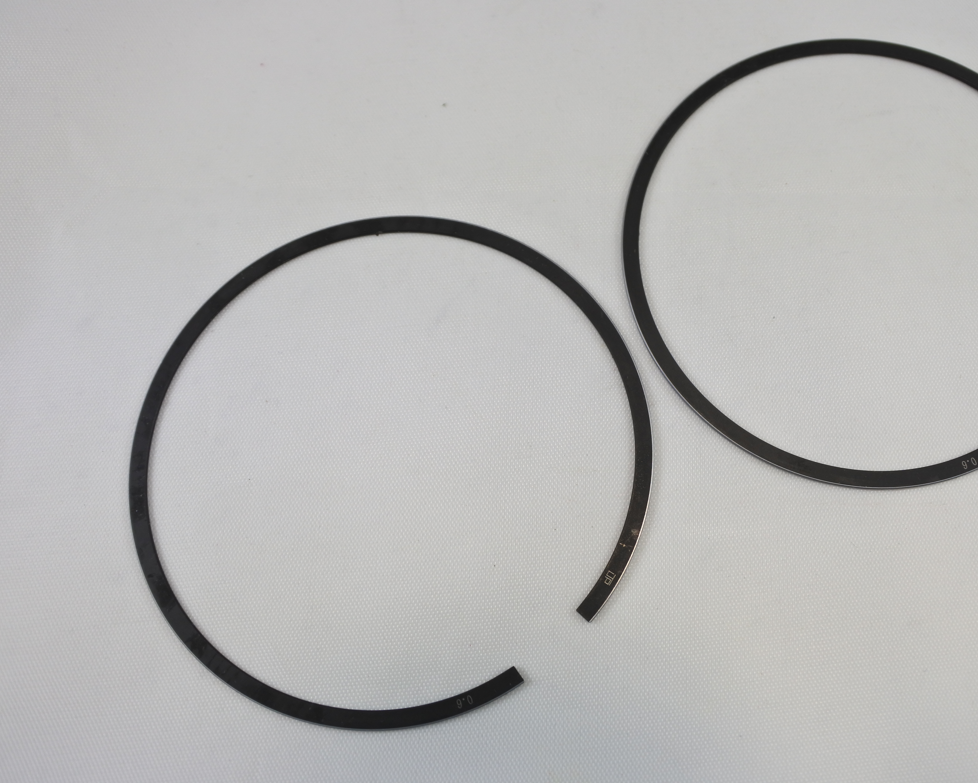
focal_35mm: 33
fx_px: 955
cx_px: 576
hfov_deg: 53.9
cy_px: 393
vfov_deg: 44.5
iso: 280
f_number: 3.5
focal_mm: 10.9
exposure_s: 1/250
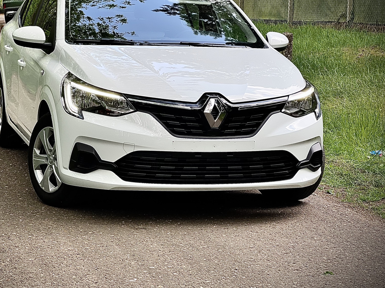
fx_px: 1146
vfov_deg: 14.4
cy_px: 119
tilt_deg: -5.2
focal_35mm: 103
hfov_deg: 19.1
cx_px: 153
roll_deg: -2.0
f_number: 2.8
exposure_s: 1/121
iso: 40
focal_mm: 9
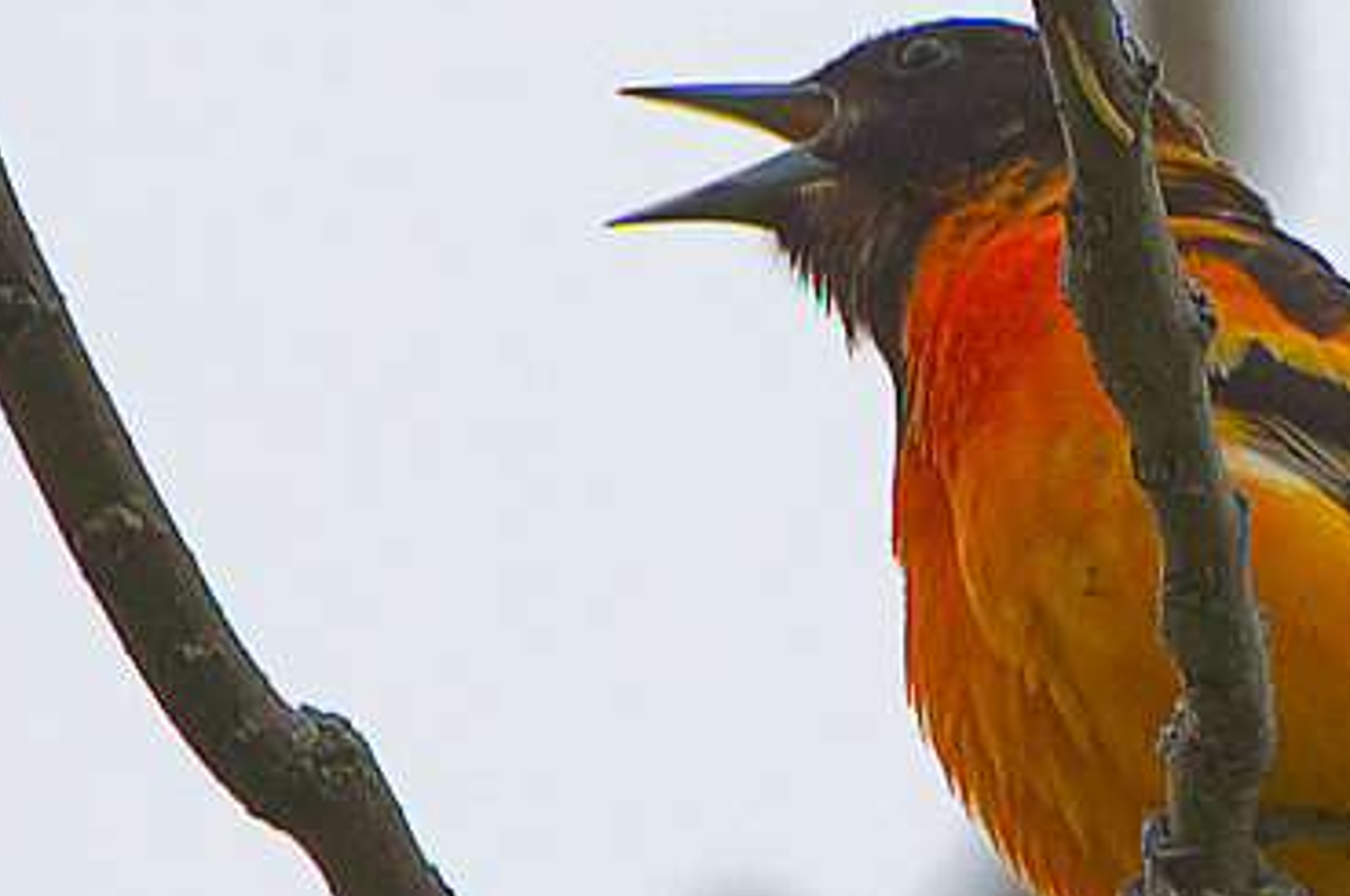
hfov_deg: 0.7
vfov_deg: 0.5
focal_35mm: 2849
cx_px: 1478
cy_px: 808
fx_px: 106696
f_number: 7.1
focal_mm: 500
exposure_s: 1/1600
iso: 200
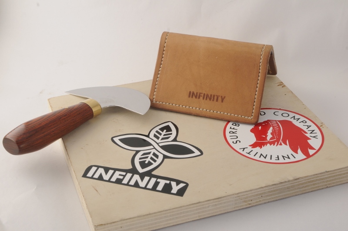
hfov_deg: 30.6
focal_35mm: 66
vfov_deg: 20.6
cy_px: 116
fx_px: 637
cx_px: 174
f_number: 13
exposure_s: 1/100
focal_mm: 44
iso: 500
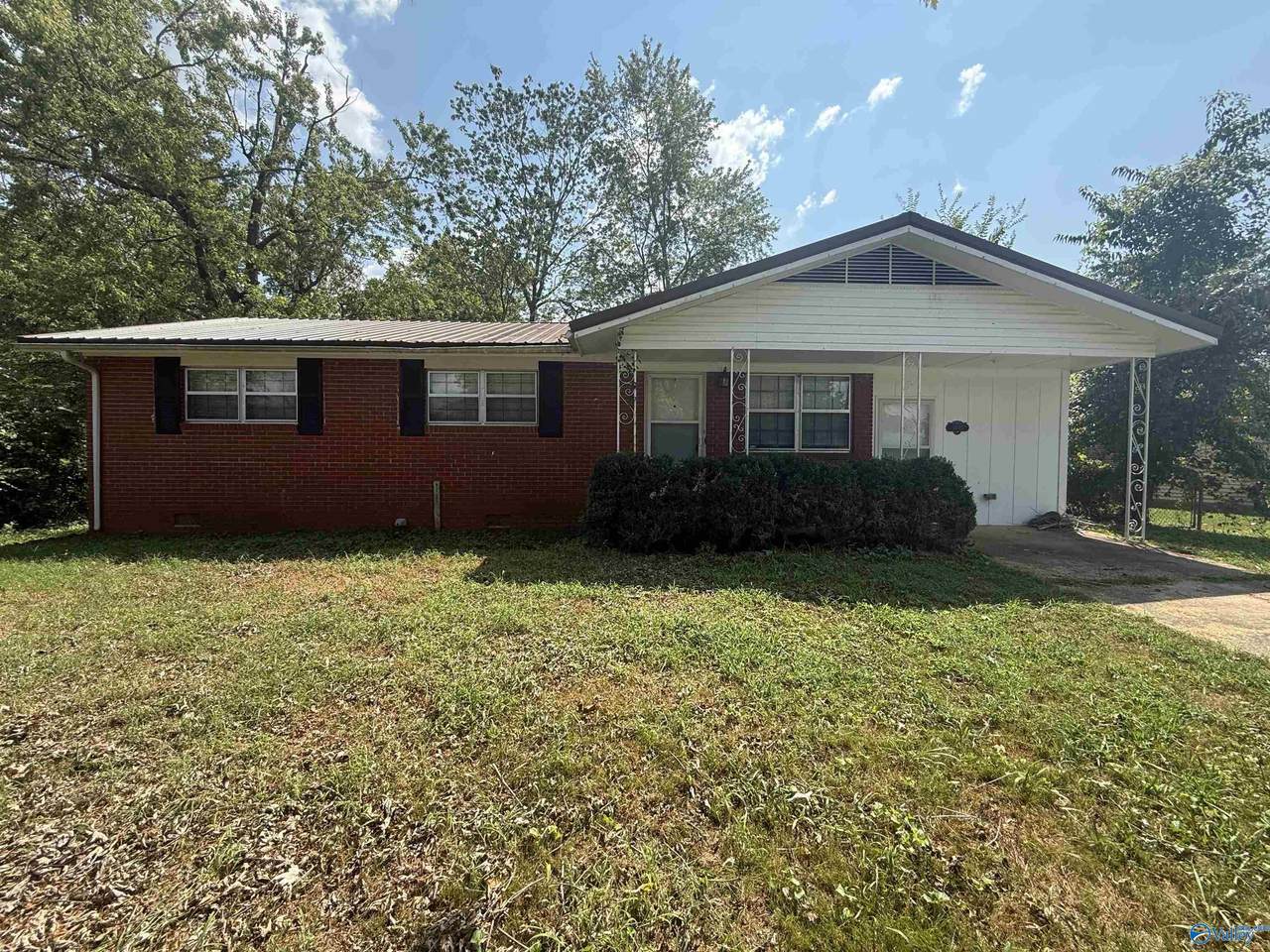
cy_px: 476
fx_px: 514
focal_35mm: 14
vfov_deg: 85.7
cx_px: 635
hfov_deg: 102.1
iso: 50
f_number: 2.2
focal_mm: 2.22
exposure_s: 1/590
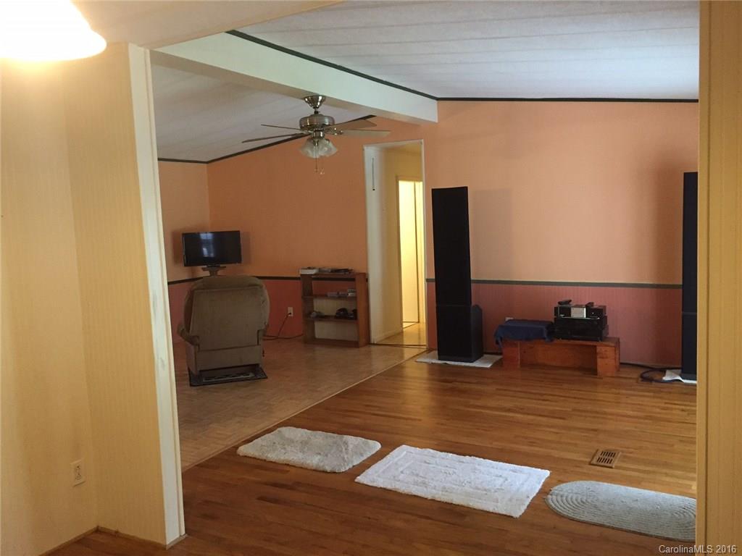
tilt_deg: -6.5
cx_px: 371
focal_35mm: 29
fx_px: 622
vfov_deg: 48.2
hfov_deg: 61.7
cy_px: 278
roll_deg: +1.3
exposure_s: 1/30
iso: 250
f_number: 2.2
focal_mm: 4.15
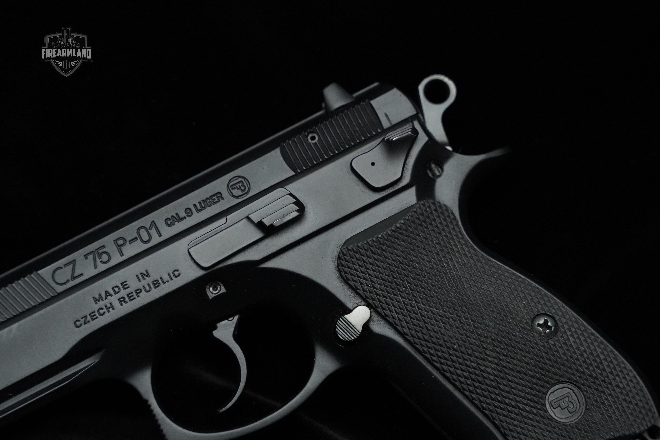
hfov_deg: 28.8
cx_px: 330
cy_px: 220
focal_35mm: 70
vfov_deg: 19.5
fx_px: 1283
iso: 8000
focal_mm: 70
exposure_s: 1/250
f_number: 6.3
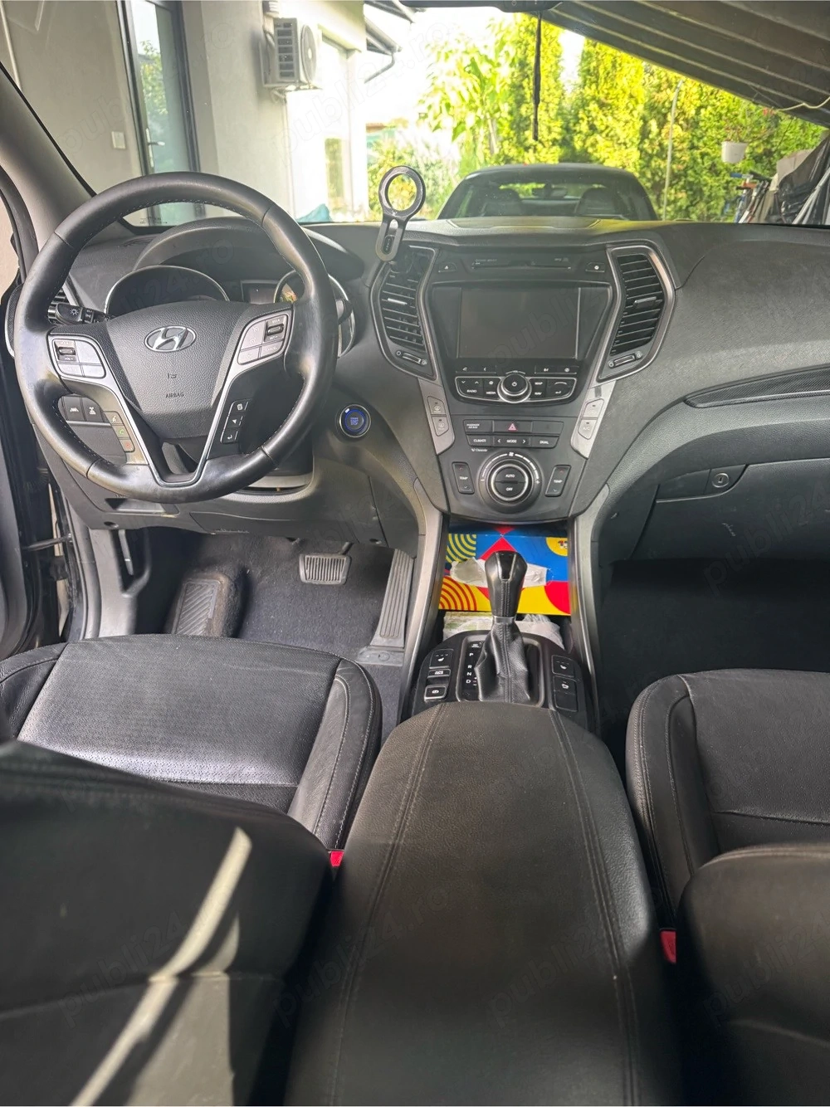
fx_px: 768
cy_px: 554
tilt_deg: -25.0
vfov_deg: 71.6
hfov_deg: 56.8
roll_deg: -0.6
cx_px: 415
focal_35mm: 24
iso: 200
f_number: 1.78
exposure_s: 1/95
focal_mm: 6.76
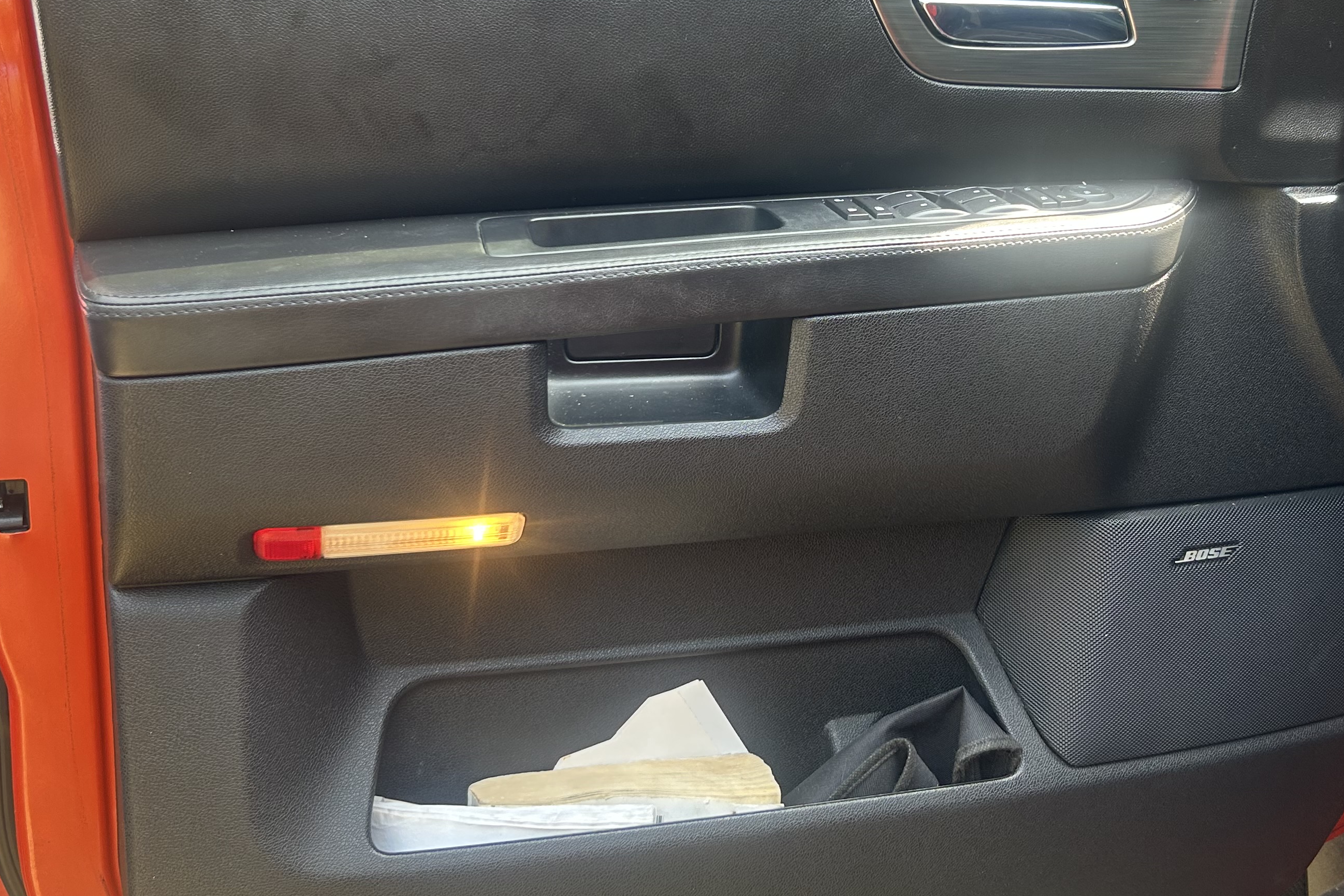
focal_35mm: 42
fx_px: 1568
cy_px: 312
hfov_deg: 46.2
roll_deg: -3.6
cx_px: 796
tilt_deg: -16.4
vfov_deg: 31.7
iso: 50
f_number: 1.5
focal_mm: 5.7
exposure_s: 1/121
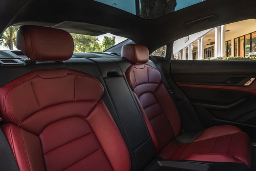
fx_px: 184
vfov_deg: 49.8
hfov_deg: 69.8
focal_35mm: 26
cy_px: 86
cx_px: 128
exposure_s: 1/30
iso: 640
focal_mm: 24
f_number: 8
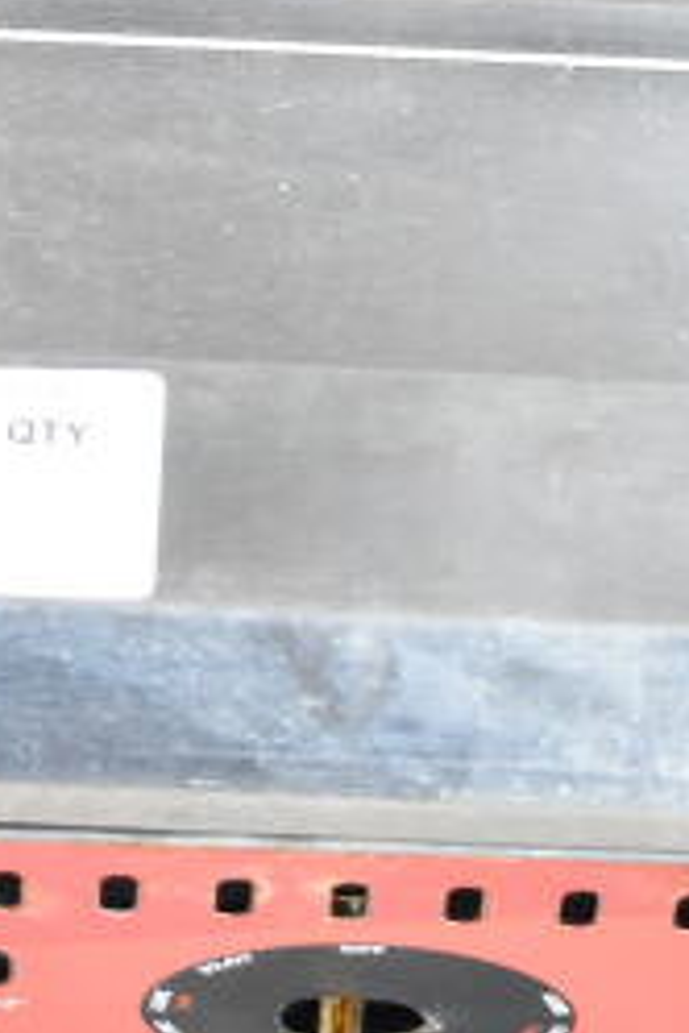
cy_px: -452
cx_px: 677
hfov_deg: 5.4
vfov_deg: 8.0
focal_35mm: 253
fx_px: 7263
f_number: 5.6
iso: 1600
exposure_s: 1/125
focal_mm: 46
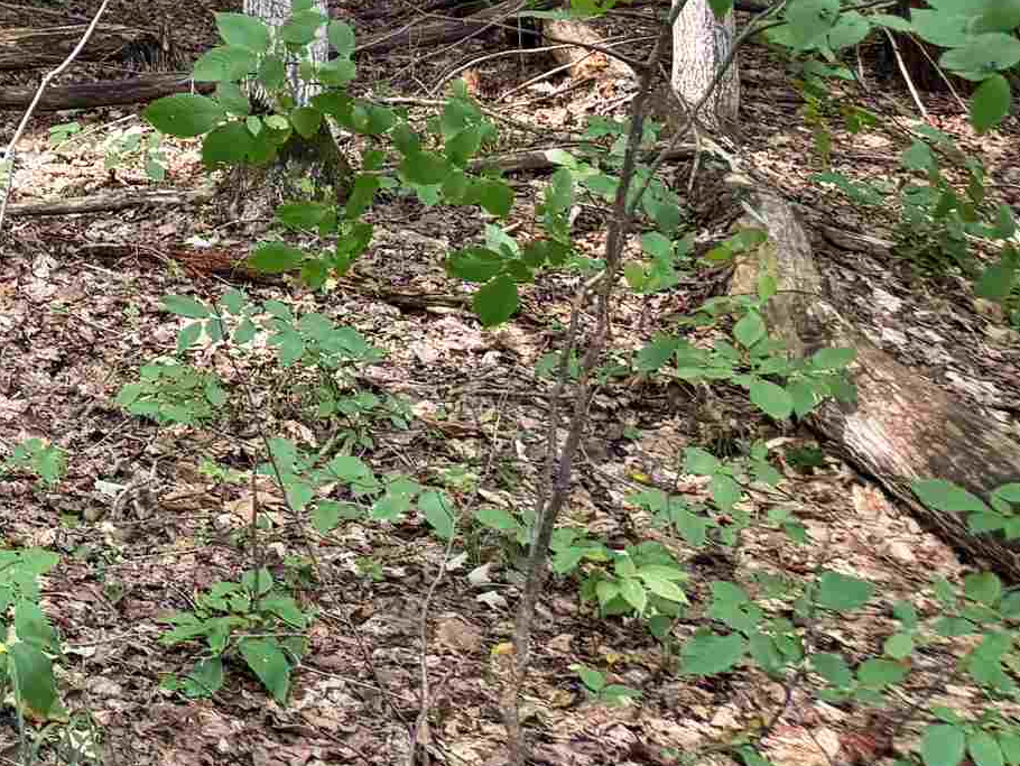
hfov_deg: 19.7
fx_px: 2387
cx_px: -649
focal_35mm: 81
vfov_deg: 16.4
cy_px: -423
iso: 160
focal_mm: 6.76
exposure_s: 1/121
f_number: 1.78
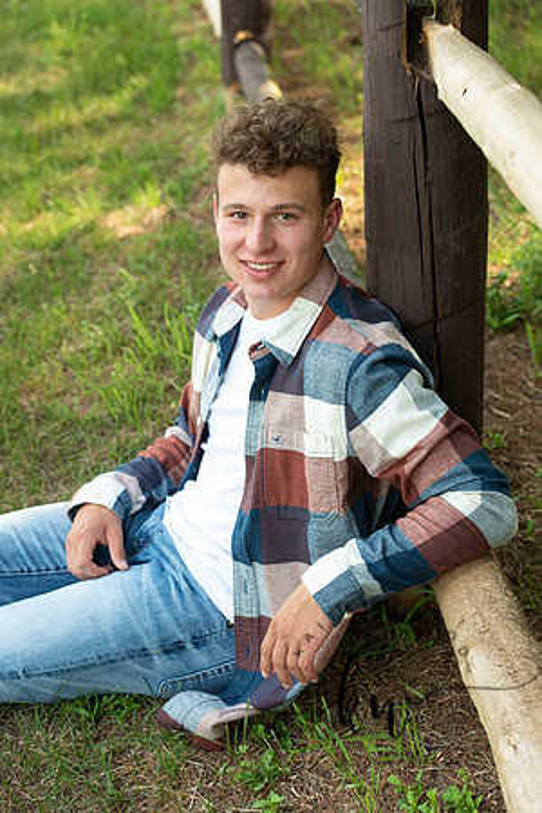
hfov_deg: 18.2
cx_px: 271
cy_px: 406
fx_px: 1694
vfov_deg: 27.0
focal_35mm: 75
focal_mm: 75
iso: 400
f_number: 5
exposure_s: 1/200
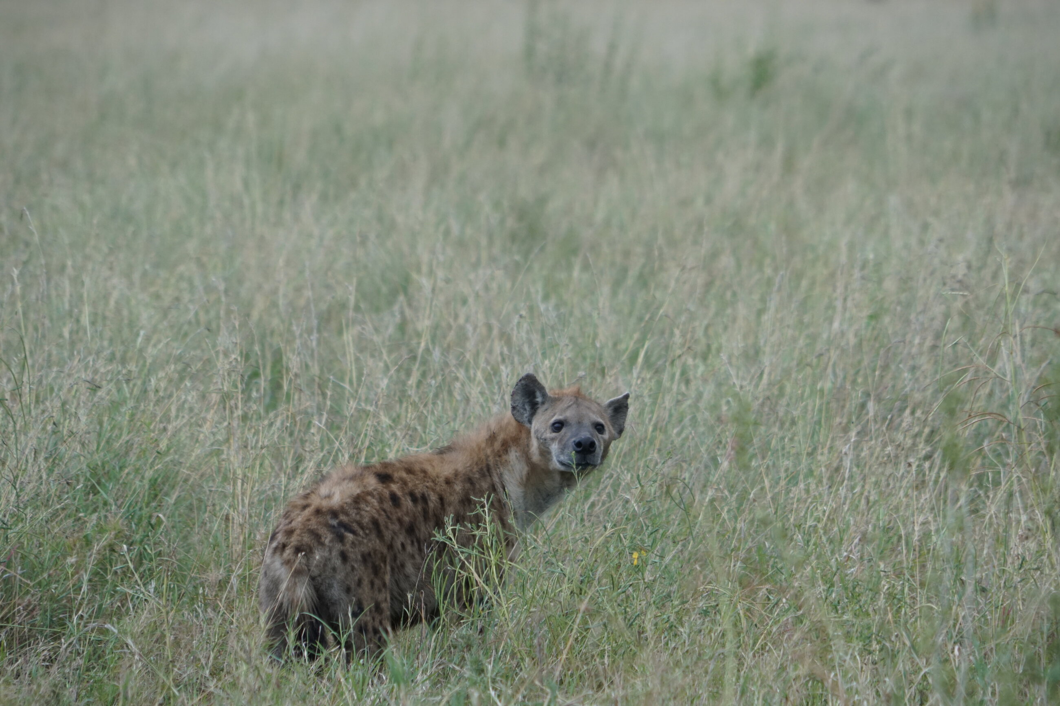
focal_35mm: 360
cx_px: 530
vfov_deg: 3.8
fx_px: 10599
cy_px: 353
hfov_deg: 5.7
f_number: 6.3
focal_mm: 240
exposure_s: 1/400
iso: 800
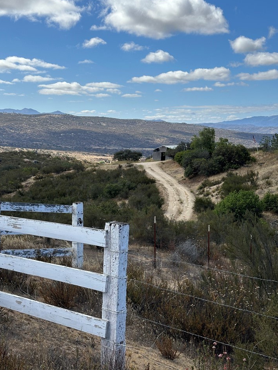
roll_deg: +0.1
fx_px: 557
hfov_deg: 28.0
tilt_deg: -4.5
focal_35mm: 52
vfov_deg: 36.8
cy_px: 179
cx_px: 135
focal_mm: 6.86
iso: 64
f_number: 1.78
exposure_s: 1/4184
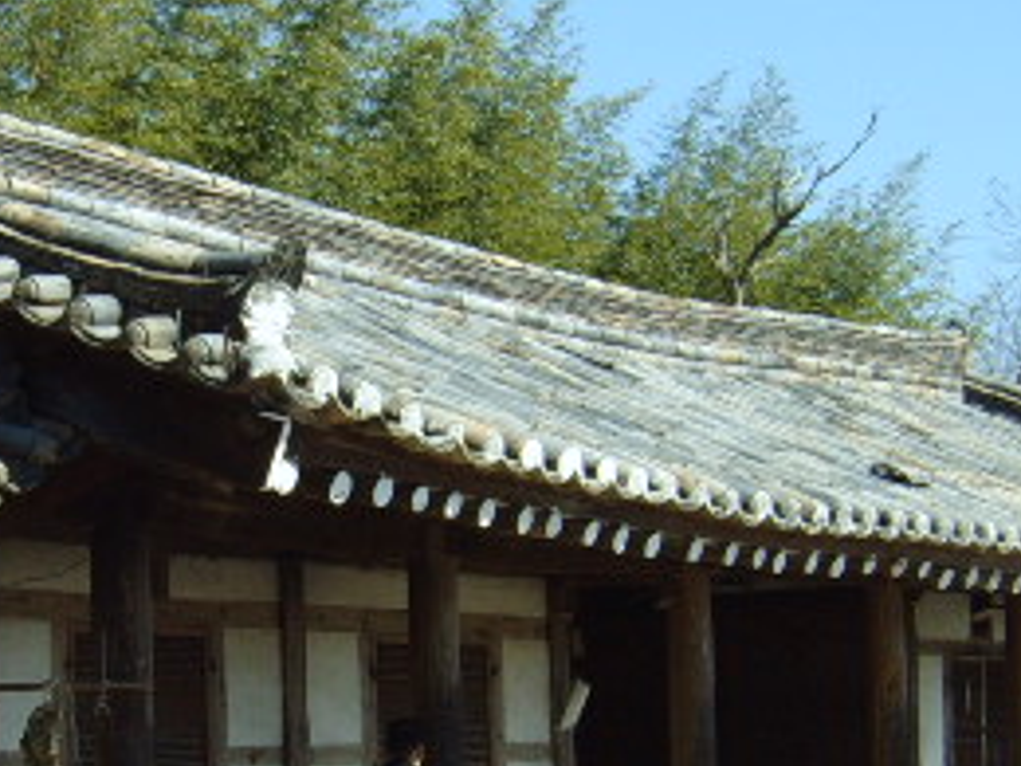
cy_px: 519
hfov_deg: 22.4
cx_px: 188
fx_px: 2537
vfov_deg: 17.1
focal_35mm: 86
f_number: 5.8
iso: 50
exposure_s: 1/350
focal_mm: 5.8
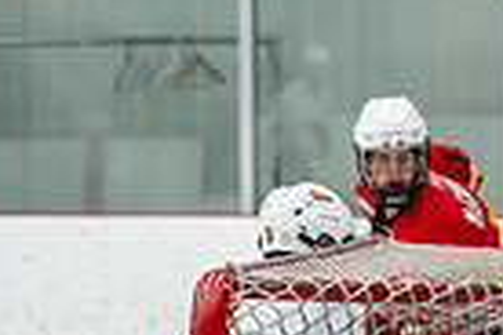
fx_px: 5784
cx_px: -320
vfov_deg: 3.3
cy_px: 543
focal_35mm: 414
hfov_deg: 4.9
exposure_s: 1/800
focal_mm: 86
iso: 3200
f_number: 2.8
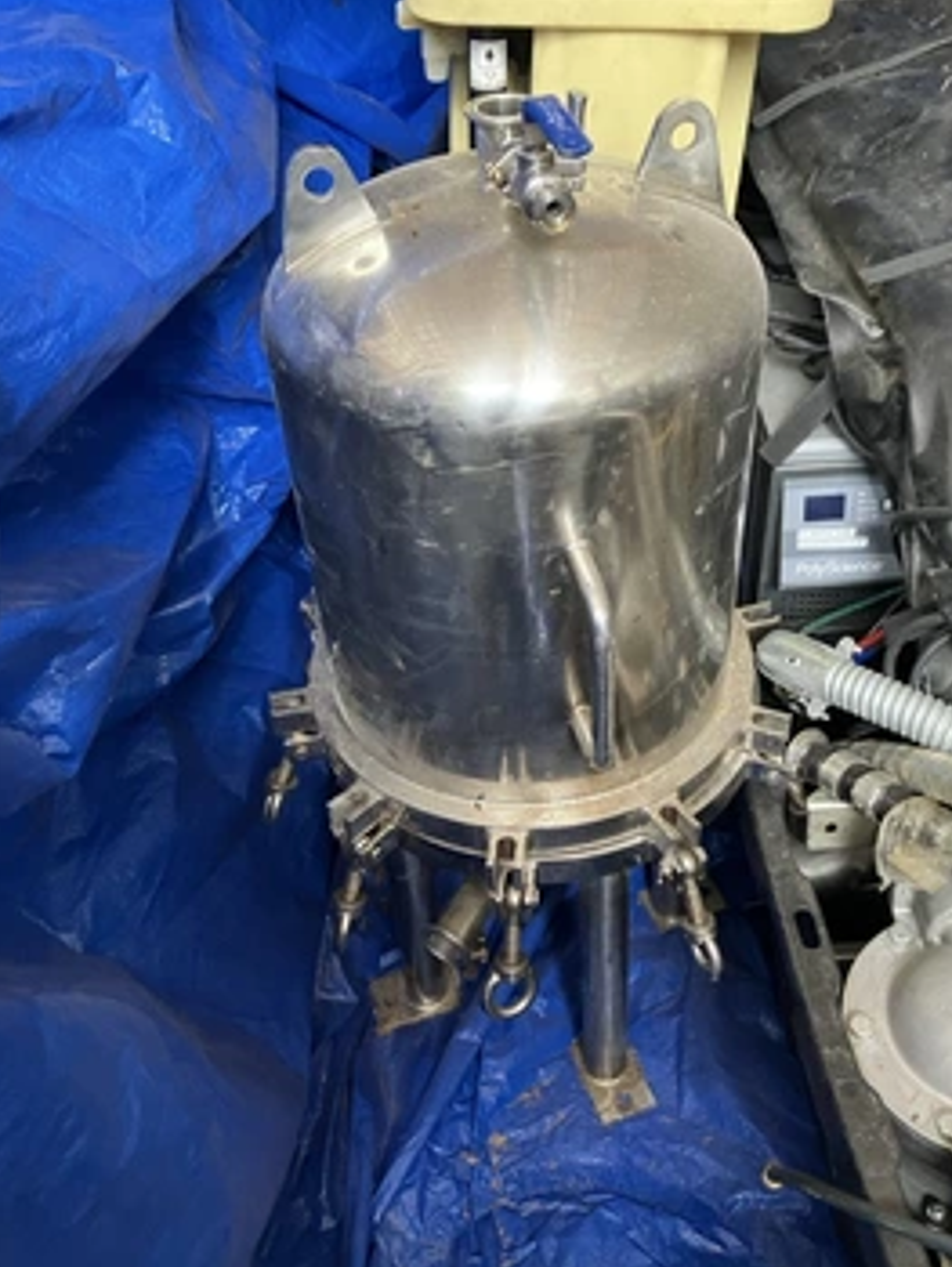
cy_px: 630
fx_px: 1172
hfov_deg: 44.1
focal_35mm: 32
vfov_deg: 56.8
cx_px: 528
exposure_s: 1/40
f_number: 1.8
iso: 400
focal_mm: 3.99
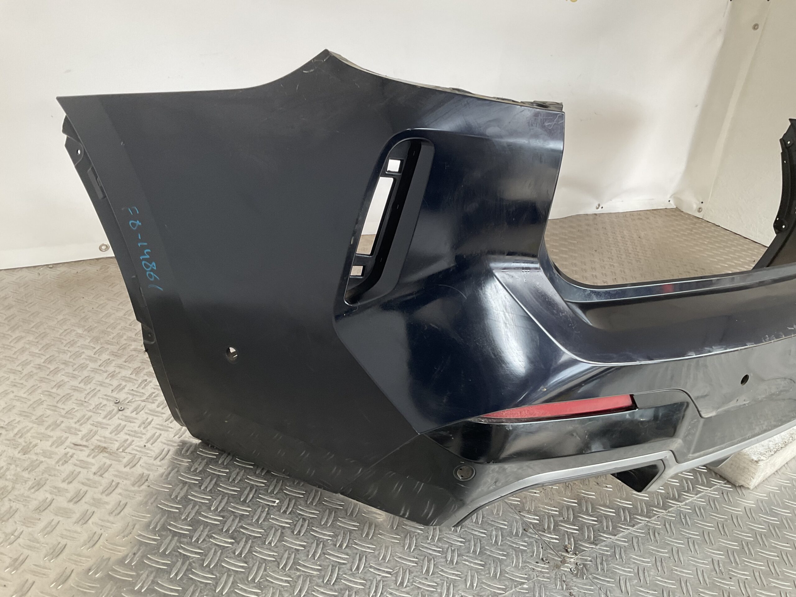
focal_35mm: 29
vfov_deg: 48.2
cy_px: 298
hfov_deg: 61.7
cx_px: 398
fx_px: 667
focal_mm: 3
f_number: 1.8
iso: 64
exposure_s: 1/120
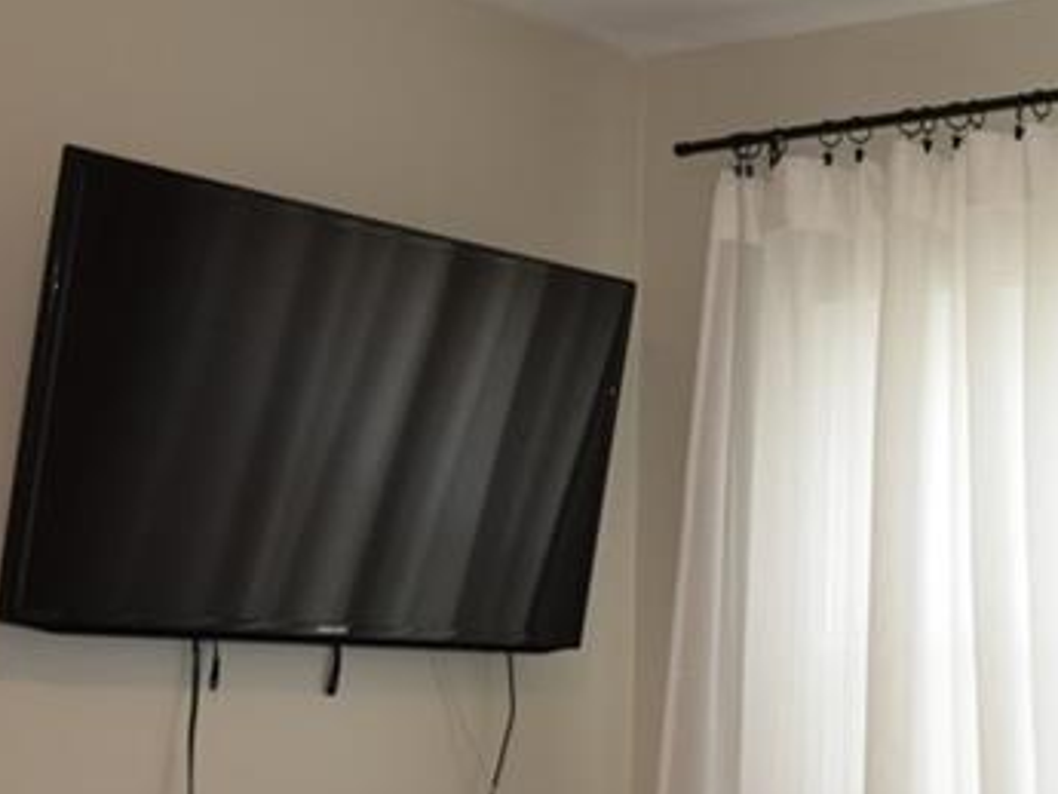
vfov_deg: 18.9
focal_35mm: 77
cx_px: 1211
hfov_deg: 23.5
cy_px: 647
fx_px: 2354
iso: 800
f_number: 4.5
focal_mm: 18
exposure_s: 1/80
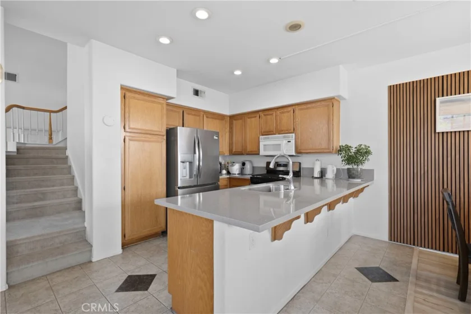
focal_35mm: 16
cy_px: 157
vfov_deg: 72.1
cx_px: 236
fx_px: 216
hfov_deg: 95.0
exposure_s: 1/15
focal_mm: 16.5
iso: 400
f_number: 4
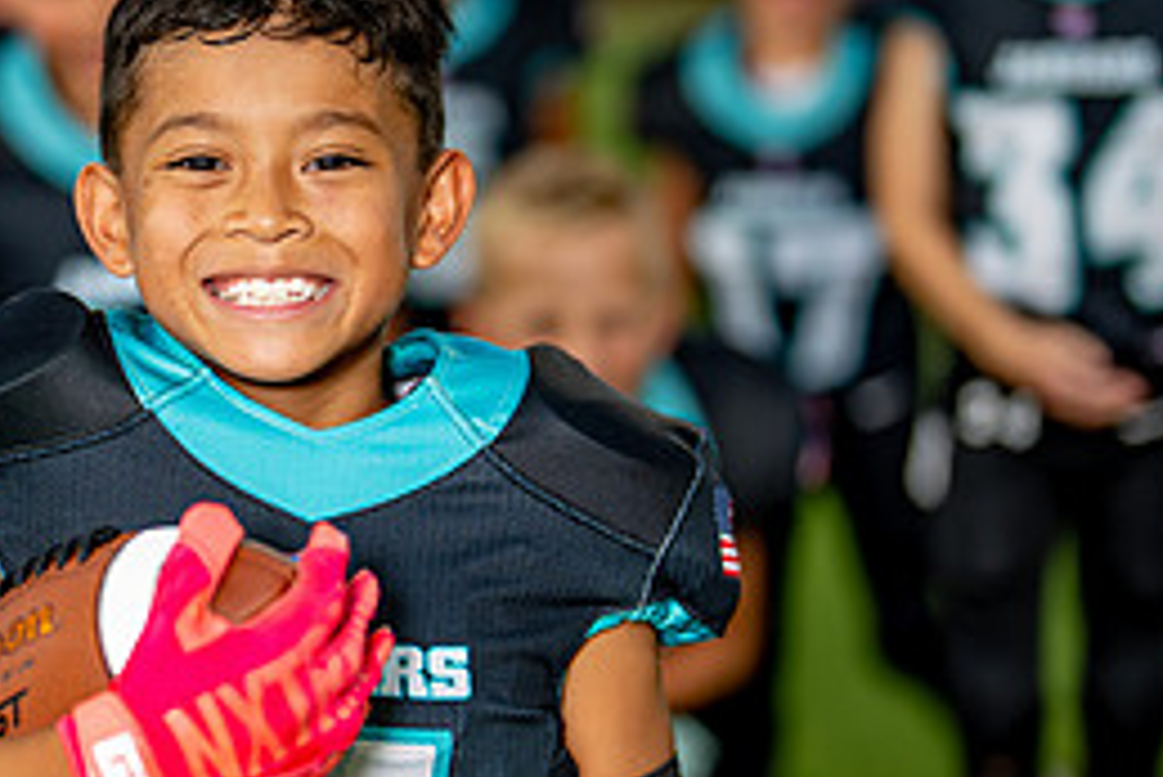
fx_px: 3879
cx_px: 317
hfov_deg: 17.0
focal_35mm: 120
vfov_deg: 11.4
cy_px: 395
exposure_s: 1/400
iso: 100
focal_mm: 50
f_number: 1.2
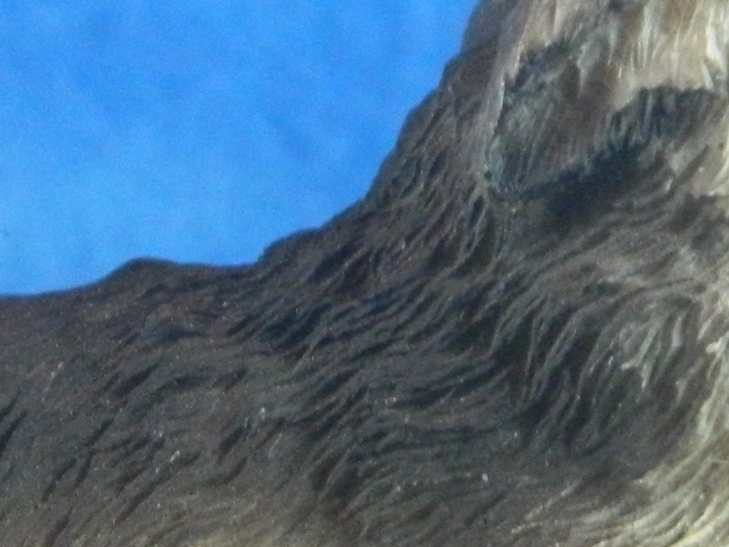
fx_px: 7287
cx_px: 112
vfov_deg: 4.3
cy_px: 549
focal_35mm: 346
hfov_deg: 5.7
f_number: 4.2
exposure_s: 1/15
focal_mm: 15.1
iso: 400
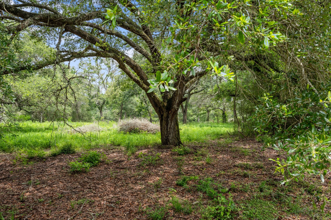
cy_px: 110
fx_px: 276
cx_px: 166
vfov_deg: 43.5
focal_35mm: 30
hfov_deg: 62.0
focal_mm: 30
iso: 250
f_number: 8
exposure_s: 1/250
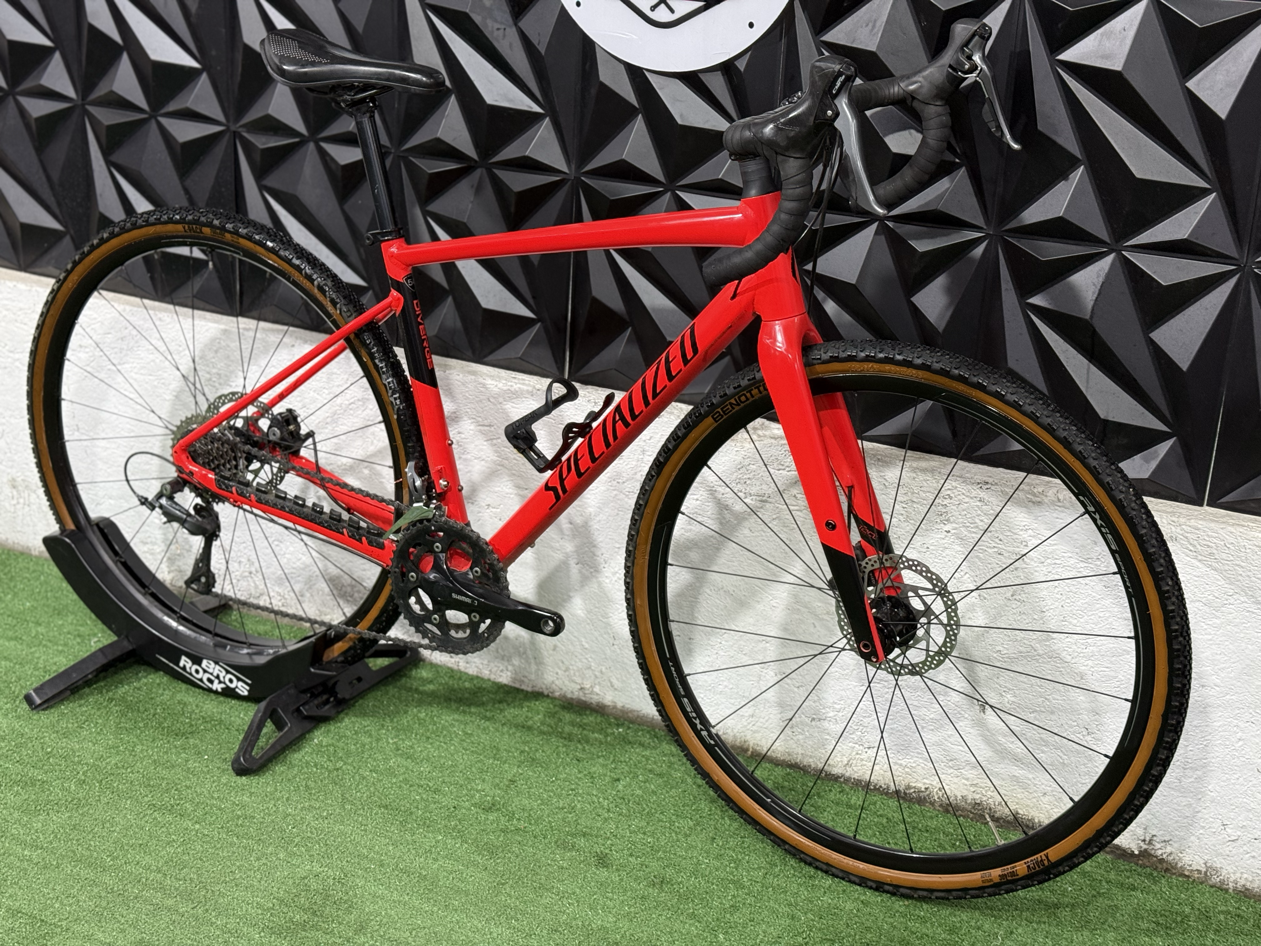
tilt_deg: -20.3
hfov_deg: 39.7
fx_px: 1749
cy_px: 473
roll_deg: -2.6
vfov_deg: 30.3
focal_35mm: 48
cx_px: 630
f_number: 1.78
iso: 160
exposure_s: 1/60
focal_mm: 6.76
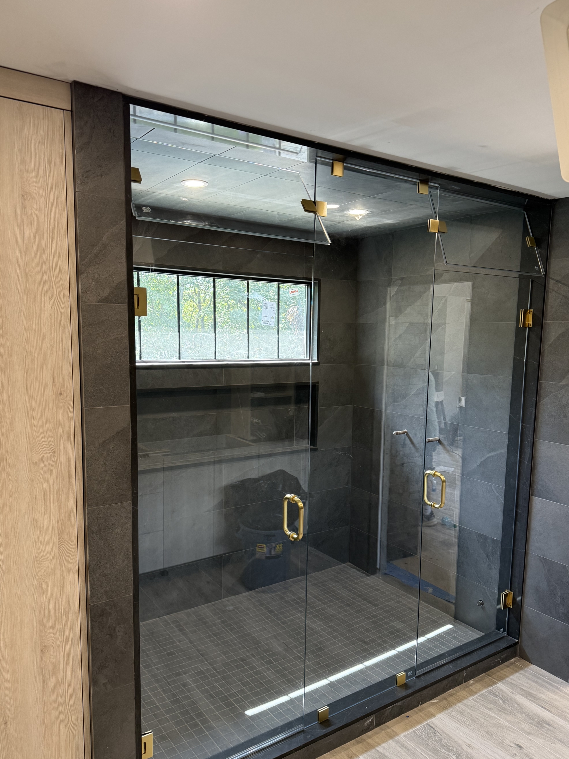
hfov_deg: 53.0
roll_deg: -1.0
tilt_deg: -8.1
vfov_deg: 67.2
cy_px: 403
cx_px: 295
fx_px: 570
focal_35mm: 26
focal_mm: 6.76
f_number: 1.78
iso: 200
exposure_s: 1/120
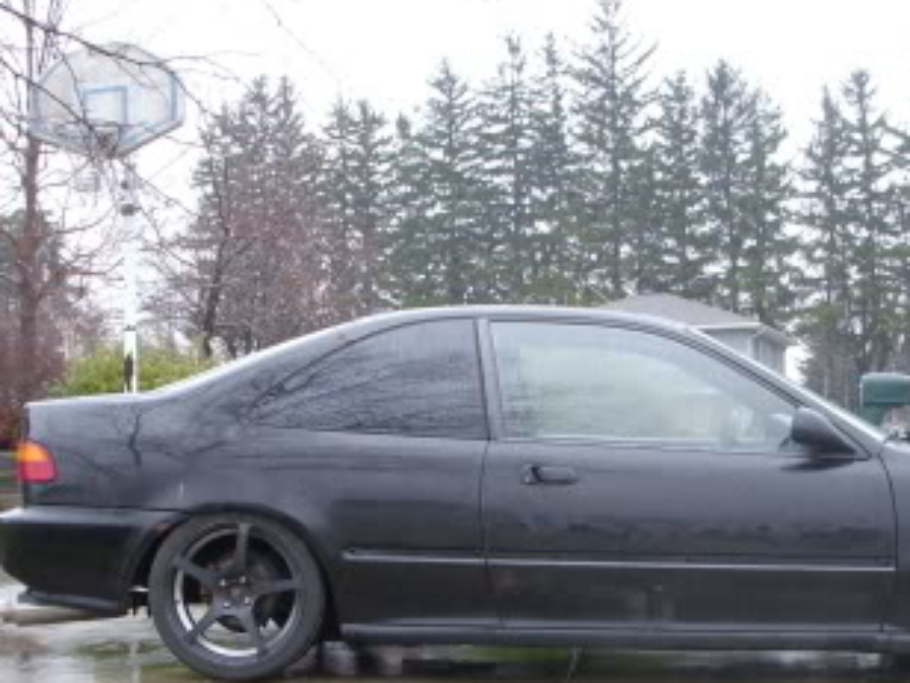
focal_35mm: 60
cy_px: 472
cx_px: 576
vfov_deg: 24.3
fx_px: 1577
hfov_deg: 32.0
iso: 100
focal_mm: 6.3
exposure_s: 1/50
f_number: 3.3
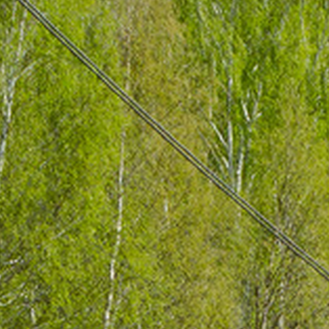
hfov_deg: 3.3
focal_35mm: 526
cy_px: 561
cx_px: 821
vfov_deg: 3.3
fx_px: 5656
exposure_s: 1/640
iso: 200
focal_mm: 50
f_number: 8
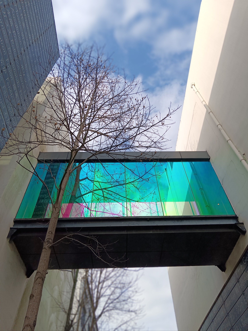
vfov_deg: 69.4
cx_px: 124
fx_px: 239
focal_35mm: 25
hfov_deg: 54.9
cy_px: 166
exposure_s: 1/500
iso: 100
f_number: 4
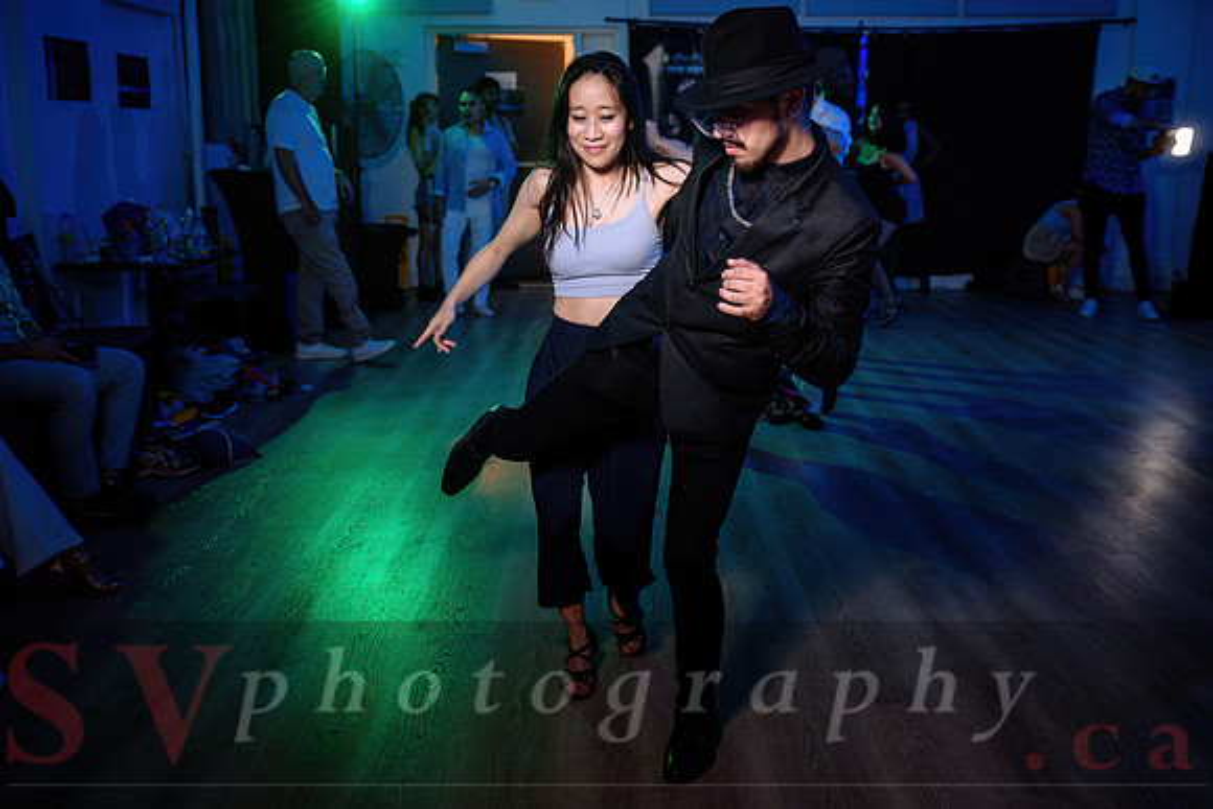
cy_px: 386
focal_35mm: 38
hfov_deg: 51.1
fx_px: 1268
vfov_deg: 35.4
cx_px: 606
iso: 500
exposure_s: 1/80
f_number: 3.5
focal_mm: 36
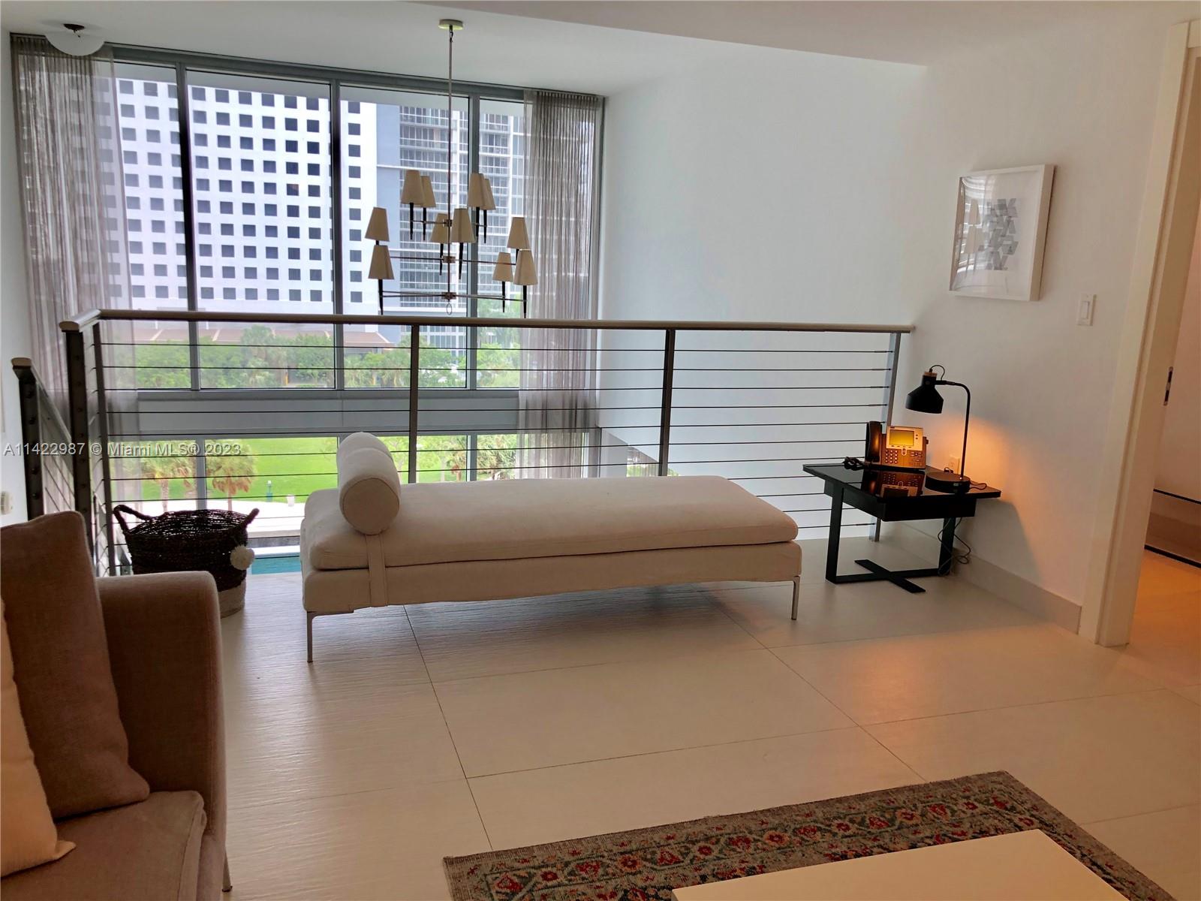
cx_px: 600
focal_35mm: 28
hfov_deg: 63.4
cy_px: 450
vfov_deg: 49.7
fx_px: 971
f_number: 1.8
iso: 32
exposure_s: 1/120
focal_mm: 4
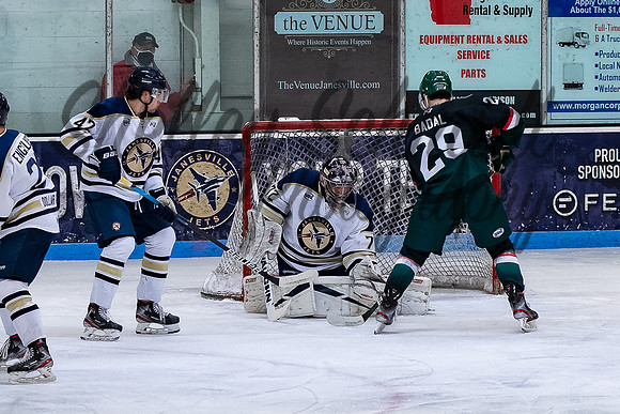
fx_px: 5584
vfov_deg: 4.2
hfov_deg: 6.4
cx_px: 378
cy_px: 201
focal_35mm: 324
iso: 1400
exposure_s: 1/800
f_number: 3.5
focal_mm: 100
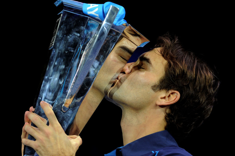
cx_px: 121
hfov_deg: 4.6
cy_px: 77
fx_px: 2942
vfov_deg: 3.0
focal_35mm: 451
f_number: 2.8
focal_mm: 400
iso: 400
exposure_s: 1/400
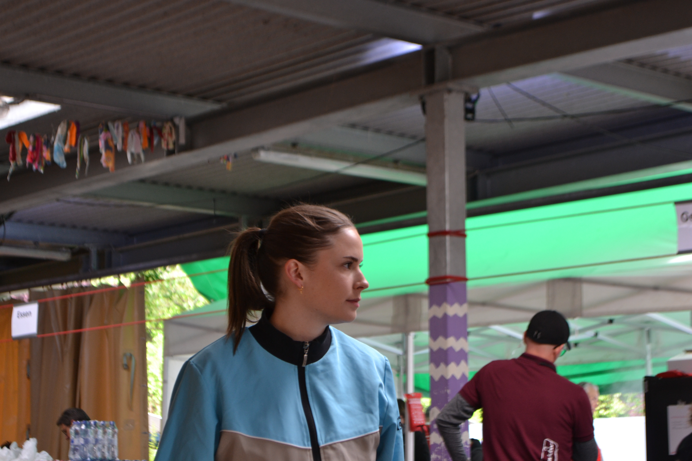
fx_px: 1586
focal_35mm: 82
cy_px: 230
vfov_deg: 16.6
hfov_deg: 24.6
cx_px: 346
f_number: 5.6
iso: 450
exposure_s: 1/60
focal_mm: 55
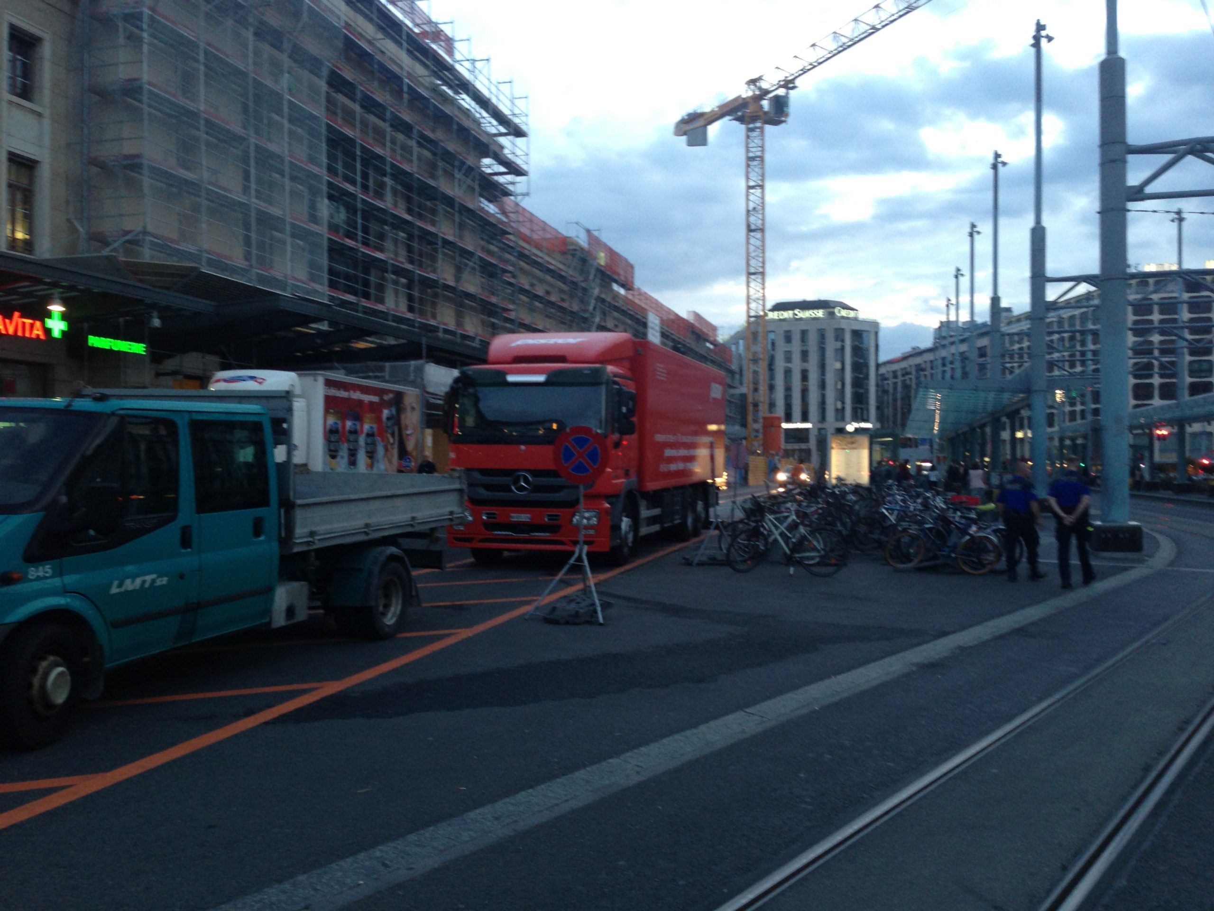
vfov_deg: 42.9
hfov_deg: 55.4
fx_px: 1157
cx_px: 607
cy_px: 456
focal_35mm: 33
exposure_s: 1/20
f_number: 2.4
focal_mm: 4.13
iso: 80
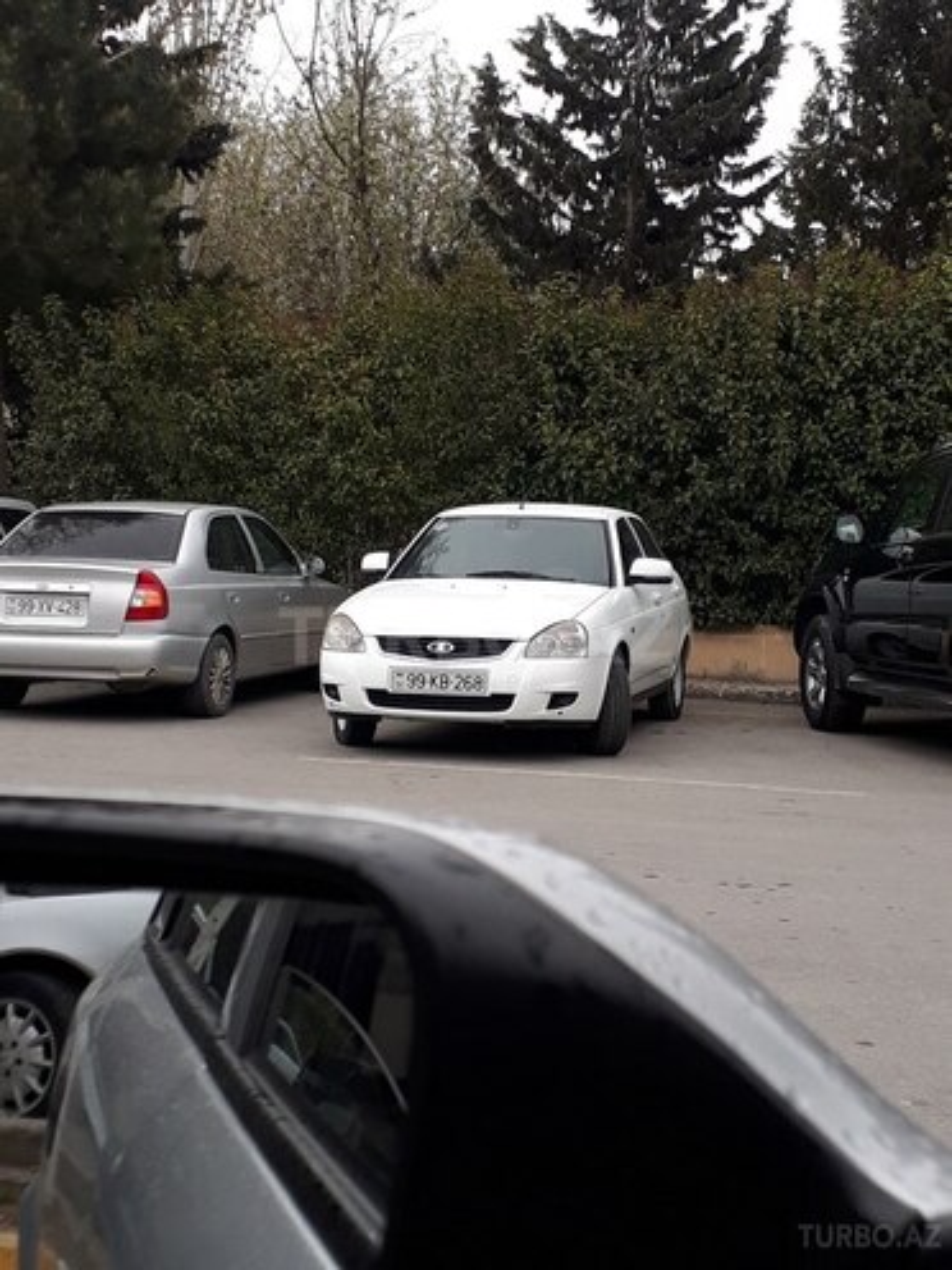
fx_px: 990
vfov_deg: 65.3
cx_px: 476
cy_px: 635
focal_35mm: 27
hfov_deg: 51.4
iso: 40
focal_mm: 3.6
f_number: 1.9
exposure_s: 1/165
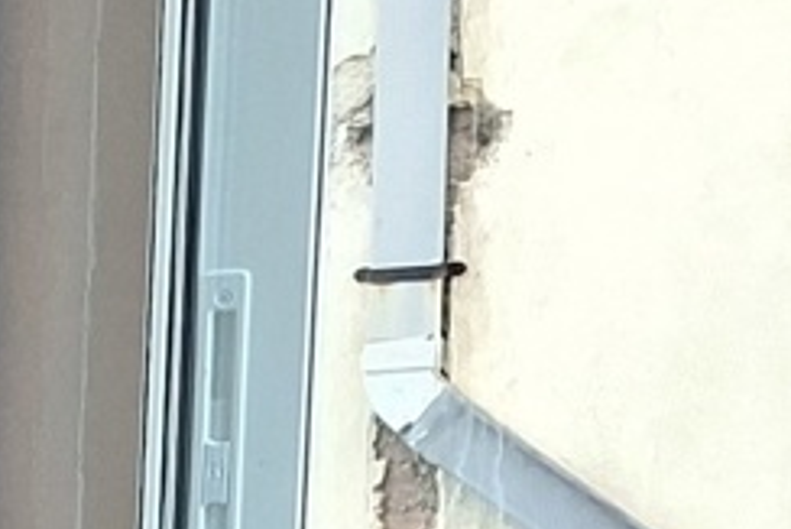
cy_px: 1386
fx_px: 4133
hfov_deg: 9.2
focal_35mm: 188
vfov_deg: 6.8
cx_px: -1397
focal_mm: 5.54
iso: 125
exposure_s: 1/120
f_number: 1.8
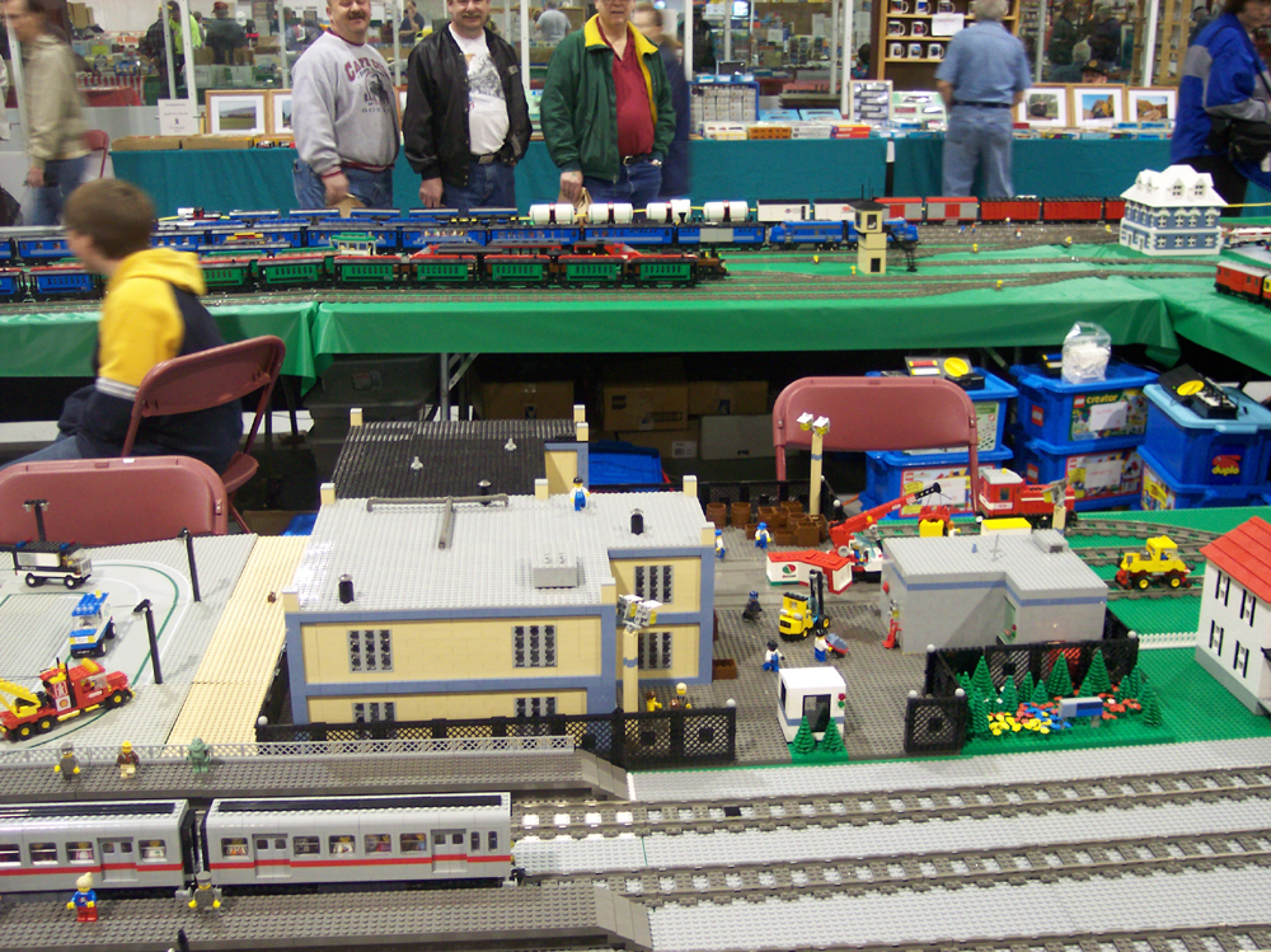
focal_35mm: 38
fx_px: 1395
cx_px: 636
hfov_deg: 49.0
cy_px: 476
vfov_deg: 37.7
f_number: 2.8
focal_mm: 8
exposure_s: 1/10
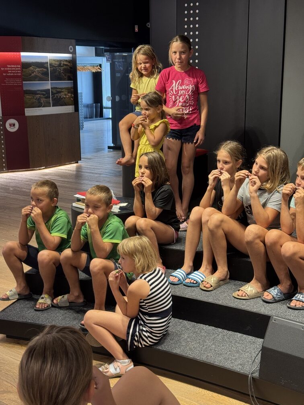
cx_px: 152
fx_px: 562
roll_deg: +0.7
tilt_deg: -13.0
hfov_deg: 30.3
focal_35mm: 48
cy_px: 202
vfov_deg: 39.7
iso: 160
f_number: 1.78
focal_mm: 6.76
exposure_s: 1/50
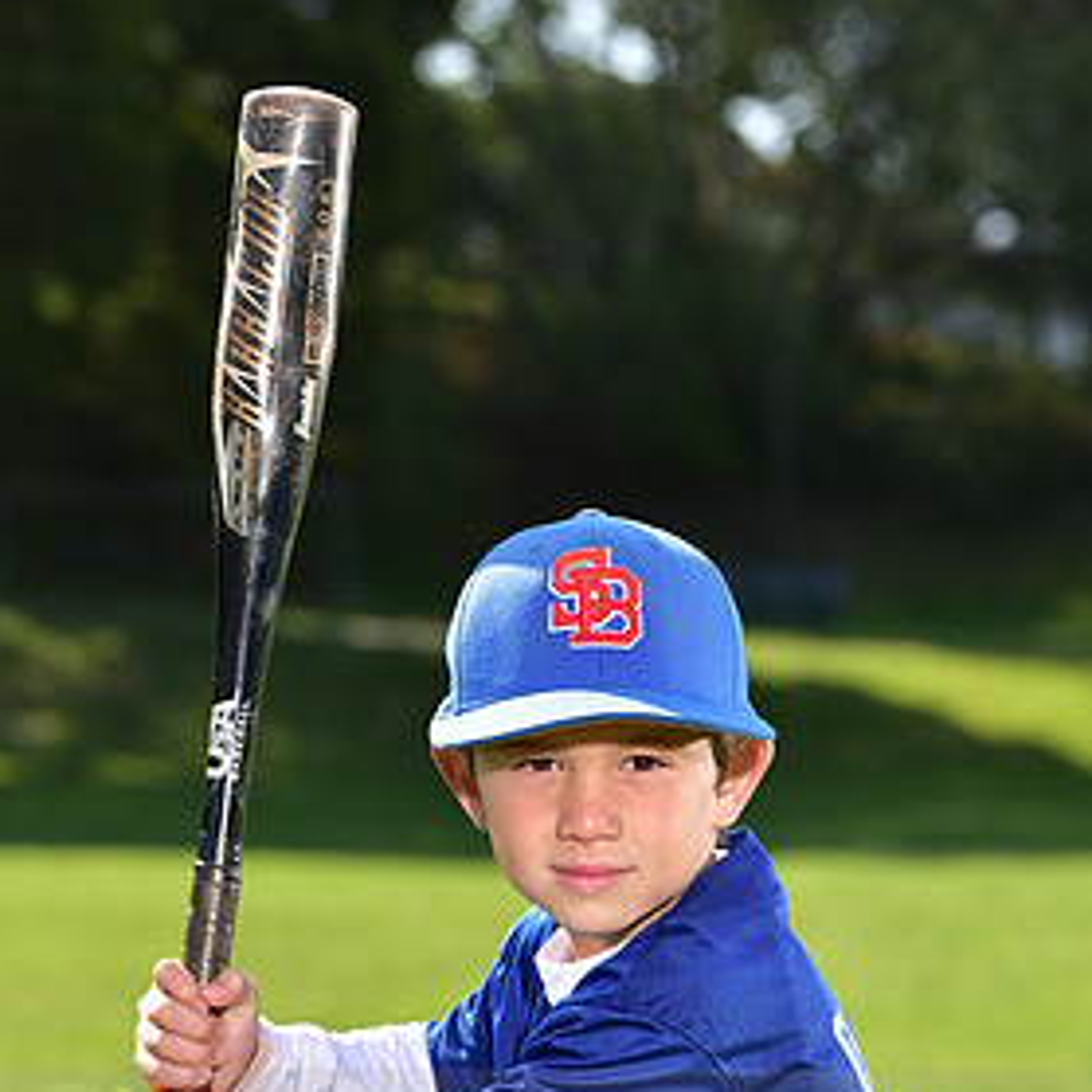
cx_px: 562
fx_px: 6317
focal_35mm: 177
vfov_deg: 9.8
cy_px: 1123
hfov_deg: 9.9
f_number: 5
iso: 80
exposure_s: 1/250
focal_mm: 100
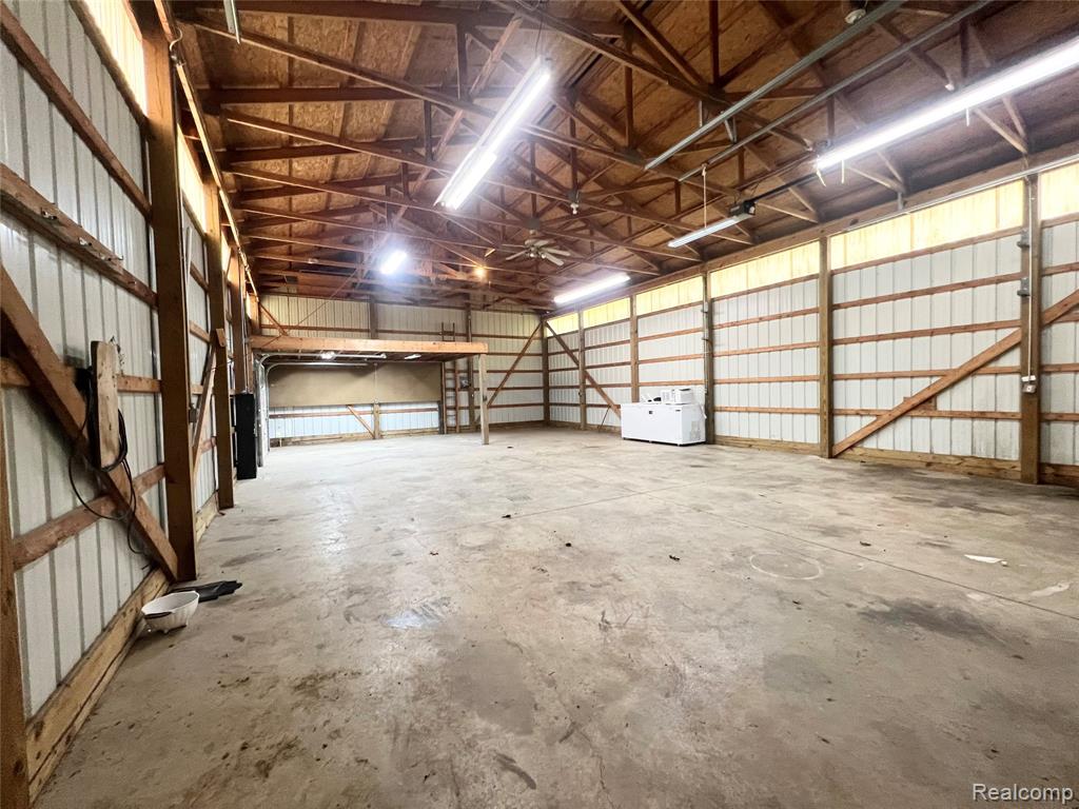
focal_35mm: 13
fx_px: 405
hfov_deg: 106.2
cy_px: 404
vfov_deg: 89.9
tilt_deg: -1.3
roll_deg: +1.4
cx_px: 540
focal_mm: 1.57
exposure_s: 1/60
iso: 320
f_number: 1.8
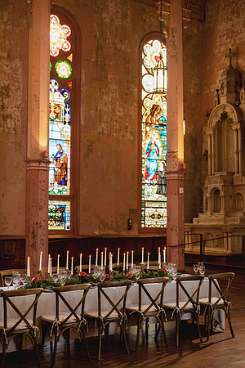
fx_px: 510
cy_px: 184
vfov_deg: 39.6
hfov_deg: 27.0
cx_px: 122
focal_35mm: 50
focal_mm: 50
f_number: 2.8
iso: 400
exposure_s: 1/60
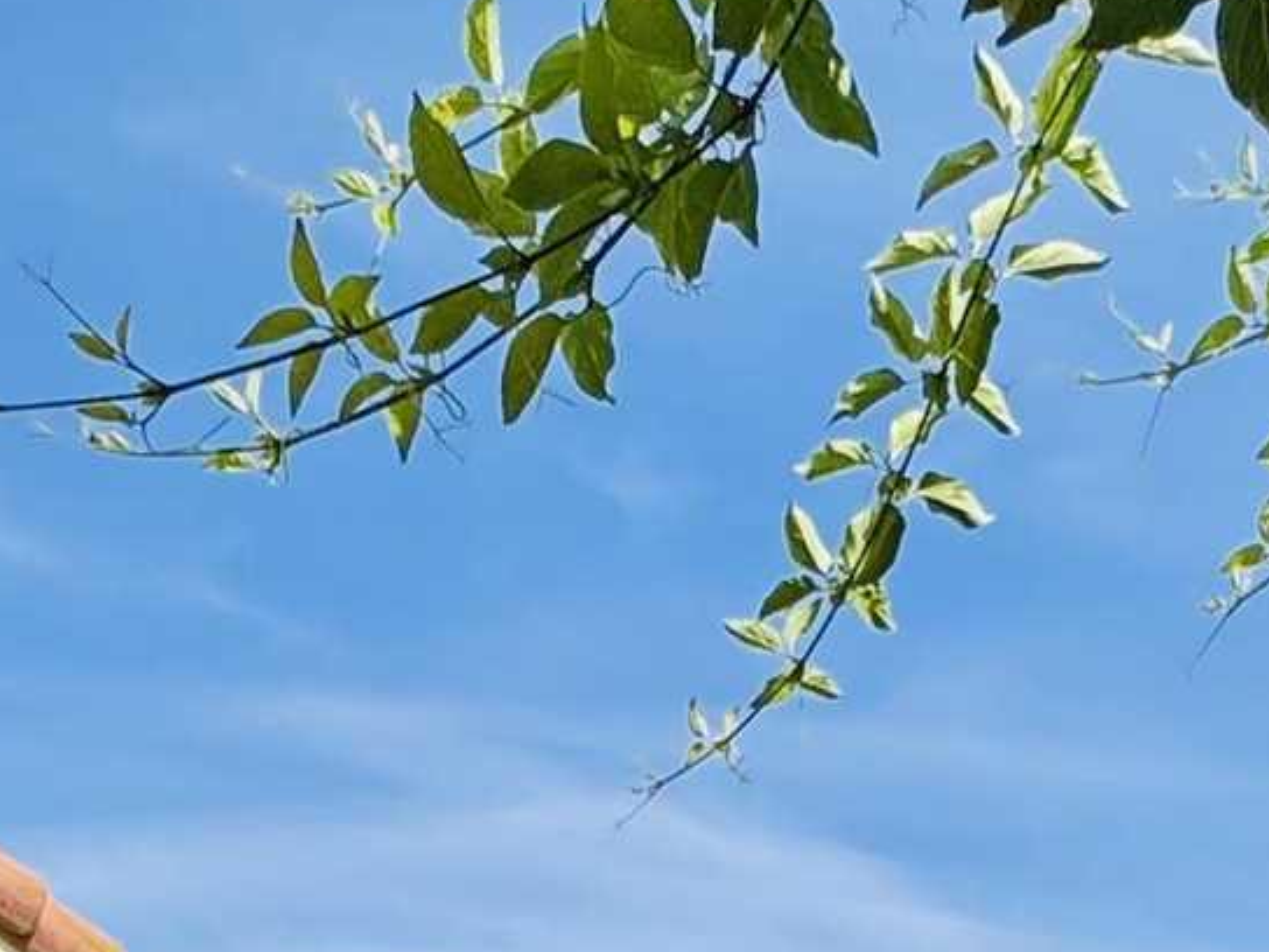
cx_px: 725
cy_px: 1869
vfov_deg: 15.3
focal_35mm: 79
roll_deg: +1.5
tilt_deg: +2.0
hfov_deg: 24.7
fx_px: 2896
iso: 50
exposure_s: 1/2028
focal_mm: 2.22
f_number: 2.2
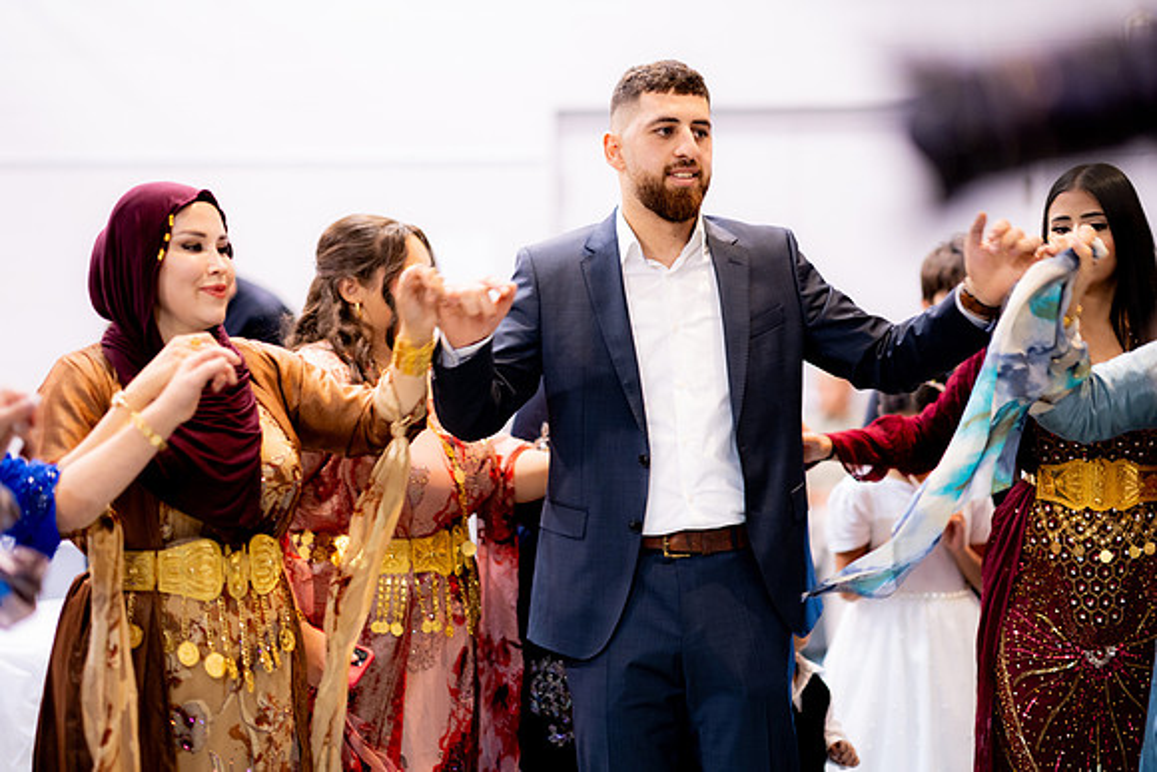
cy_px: 386
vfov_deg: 16.1
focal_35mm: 85
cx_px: 578
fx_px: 2732
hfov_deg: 23.9
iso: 640
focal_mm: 85
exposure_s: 1/200
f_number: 1.4
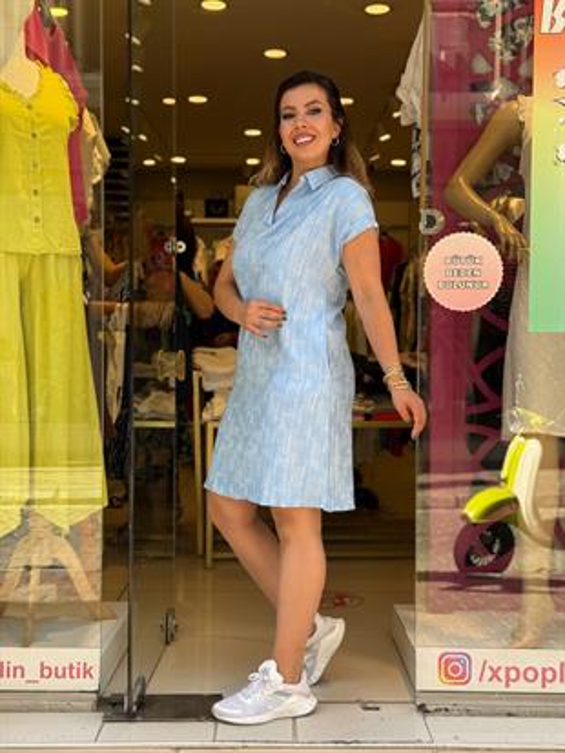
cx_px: 282
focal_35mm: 48
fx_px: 1044
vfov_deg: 39.6
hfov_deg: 30.3
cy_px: 376
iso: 80
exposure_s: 1/384
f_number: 1.78
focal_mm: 6.76
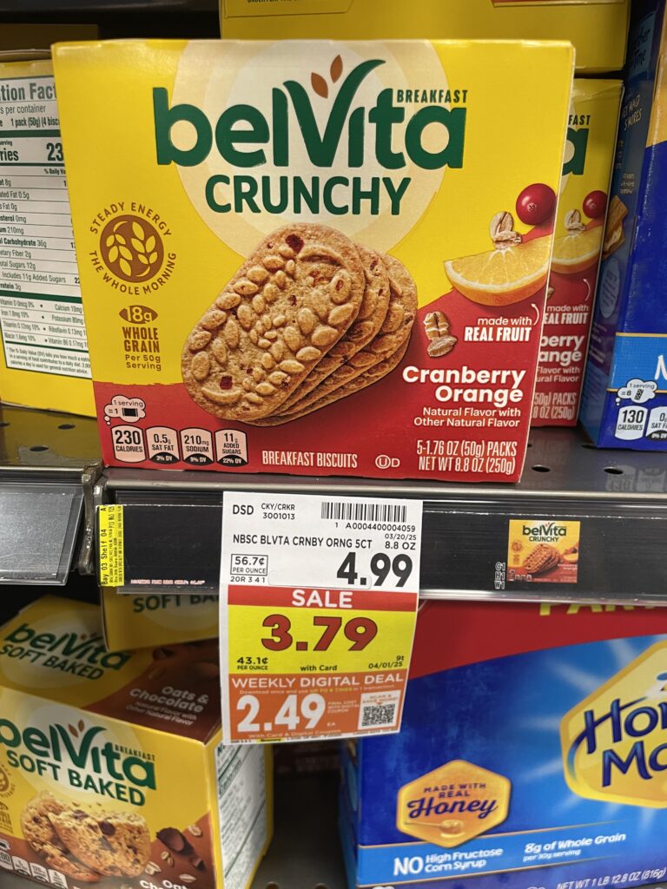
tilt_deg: -22.3
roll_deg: -0.5
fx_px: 668
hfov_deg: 53.1
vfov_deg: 67.3
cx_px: 334
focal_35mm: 26
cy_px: 444
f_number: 1.6
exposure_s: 1/60
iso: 125
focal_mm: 4.2
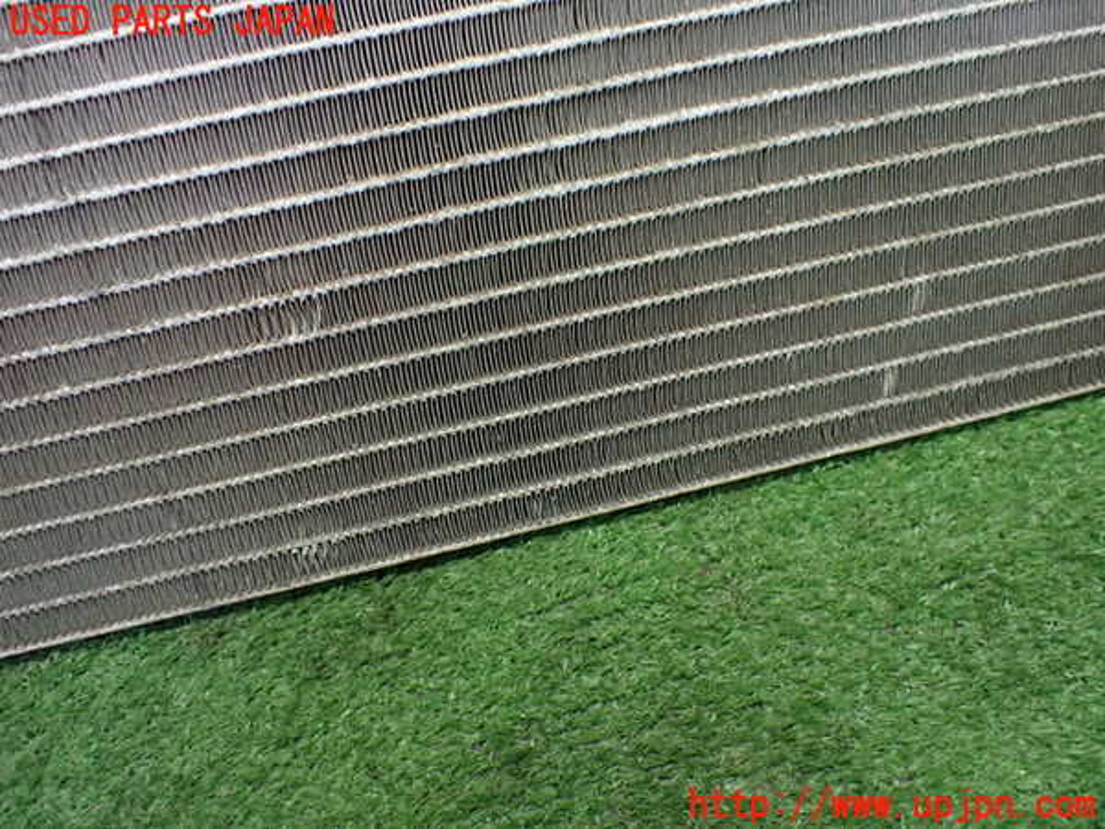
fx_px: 958
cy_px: 414
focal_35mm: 30
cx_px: 552
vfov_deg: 46.8
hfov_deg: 60.0
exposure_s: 1/125
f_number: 2.3
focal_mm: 5.4
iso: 800
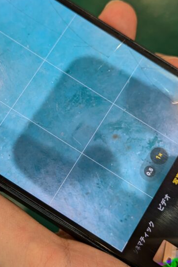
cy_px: 139
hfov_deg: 16.6
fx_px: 609
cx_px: 73
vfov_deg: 24.8
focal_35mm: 82
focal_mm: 6.81
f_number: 1.85
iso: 61
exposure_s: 1/99.9
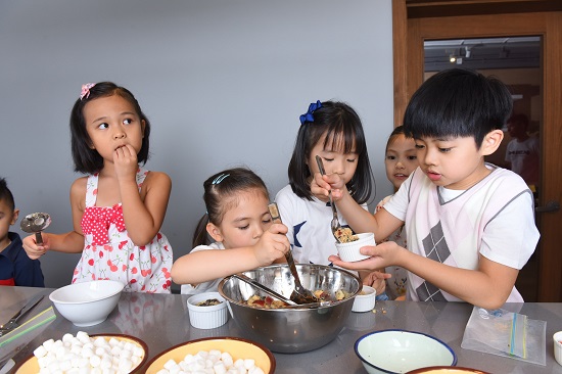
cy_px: 187
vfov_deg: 53.1
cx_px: 281
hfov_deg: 73.8
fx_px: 374
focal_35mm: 24
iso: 1000
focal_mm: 24
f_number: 4
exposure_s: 1/160
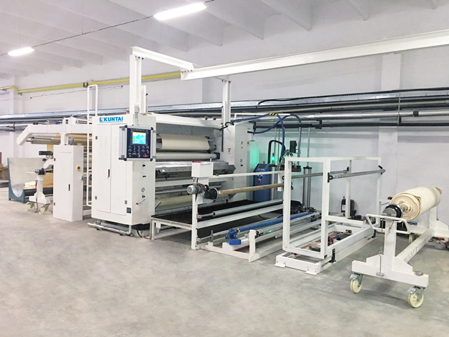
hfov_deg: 61.7
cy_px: 168
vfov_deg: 48.2
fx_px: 376
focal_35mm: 29
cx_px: 224
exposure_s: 1/17
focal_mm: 4.15
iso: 100
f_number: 2.2
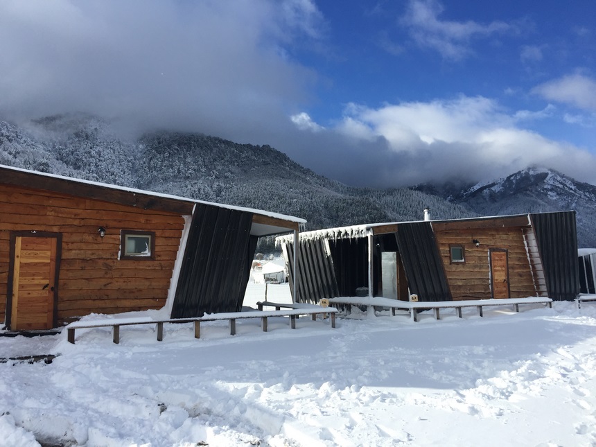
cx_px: 298
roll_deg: +0.1
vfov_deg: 48.2
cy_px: 224
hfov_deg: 61.7
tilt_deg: +6.5
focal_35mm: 29
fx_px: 499
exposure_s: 1/2475
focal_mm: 4.15
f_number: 2.2
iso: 32
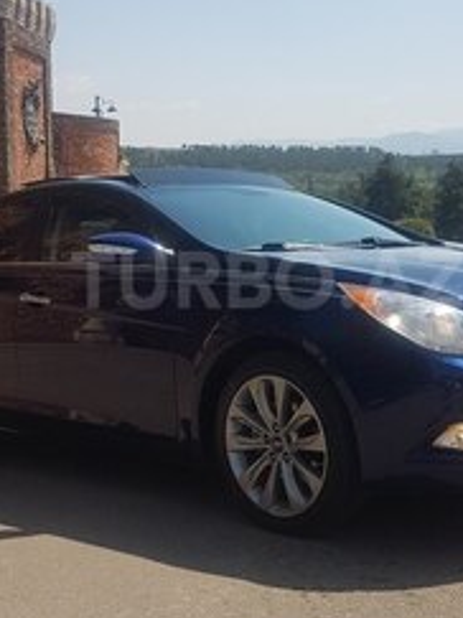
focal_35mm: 53
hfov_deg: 27.5
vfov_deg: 36.2
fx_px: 946
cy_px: 280
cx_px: 267
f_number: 1.7
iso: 40
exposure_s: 1/2584
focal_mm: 4.2
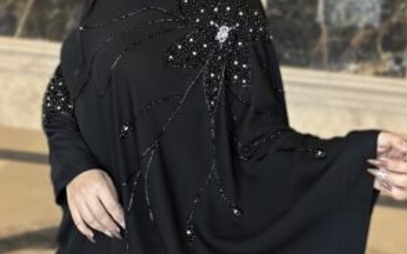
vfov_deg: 18.7
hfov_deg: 29.8
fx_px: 765
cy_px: 65
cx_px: 203
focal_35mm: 69
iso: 160
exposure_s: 1/100
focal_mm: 6.86
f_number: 1.78
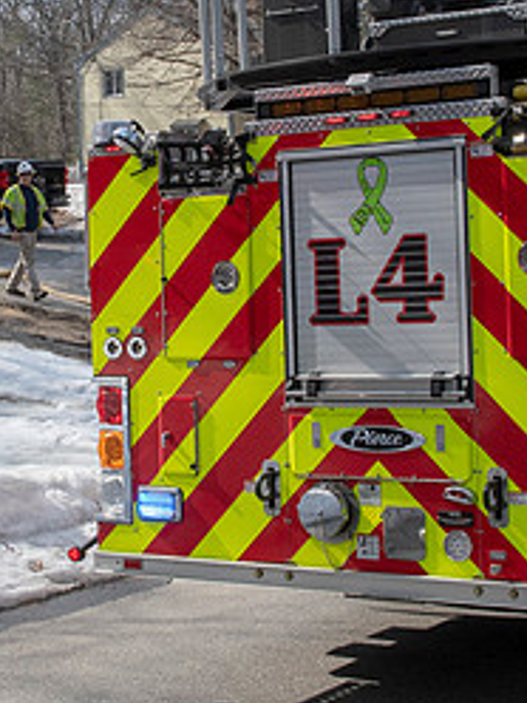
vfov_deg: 24.0
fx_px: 1644
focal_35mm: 81
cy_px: 215
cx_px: 127
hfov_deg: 18.1
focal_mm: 19
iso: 640
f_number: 9
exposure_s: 1/800
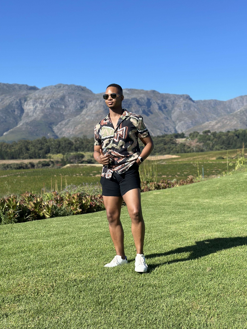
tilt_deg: -1.3
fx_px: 457
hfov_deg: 30.3
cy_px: 164
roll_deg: -2.4
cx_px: 124
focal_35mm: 48
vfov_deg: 39.7
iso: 100
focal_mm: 6.86
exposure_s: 1/4367
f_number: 1.78
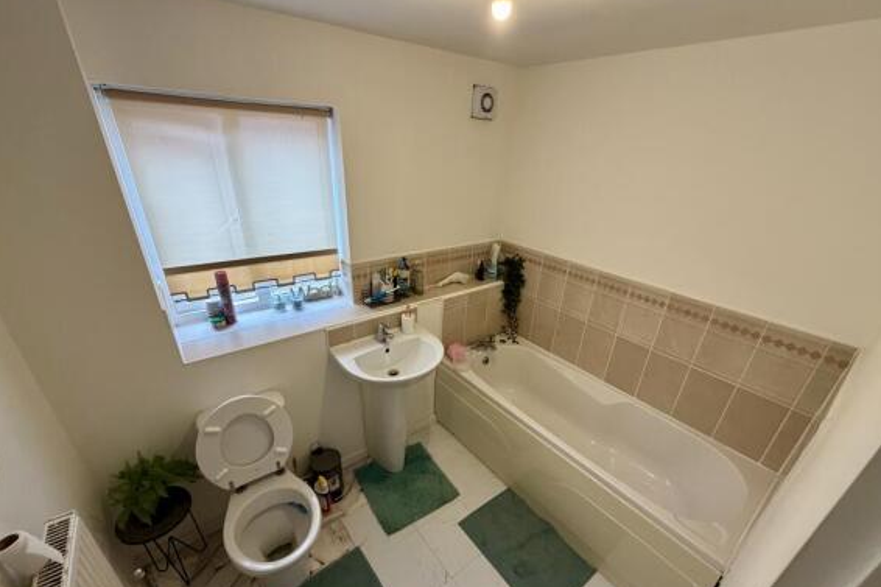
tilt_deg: -26.6
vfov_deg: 77.0
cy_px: 325
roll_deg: -2.5
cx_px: 448
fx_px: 367
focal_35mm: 15
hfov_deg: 100.4
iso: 320
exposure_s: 1/121
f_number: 2.2
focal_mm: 2.22
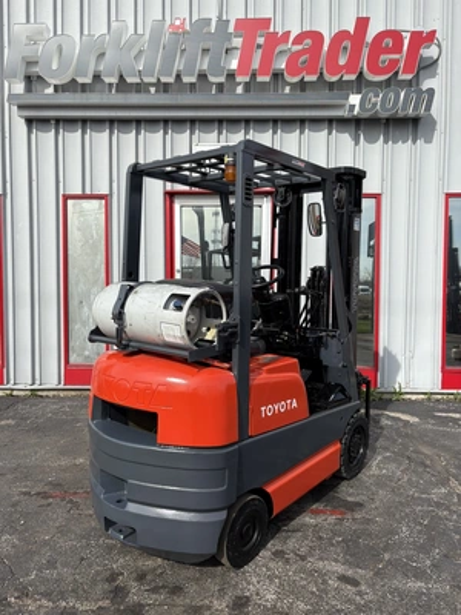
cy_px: 308
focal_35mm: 26
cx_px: 230
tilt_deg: -1.6
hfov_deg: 53.1
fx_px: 462
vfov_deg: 67.3
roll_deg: -0.2
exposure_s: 1/2865
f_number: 1.6
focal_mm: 5.96
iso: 50
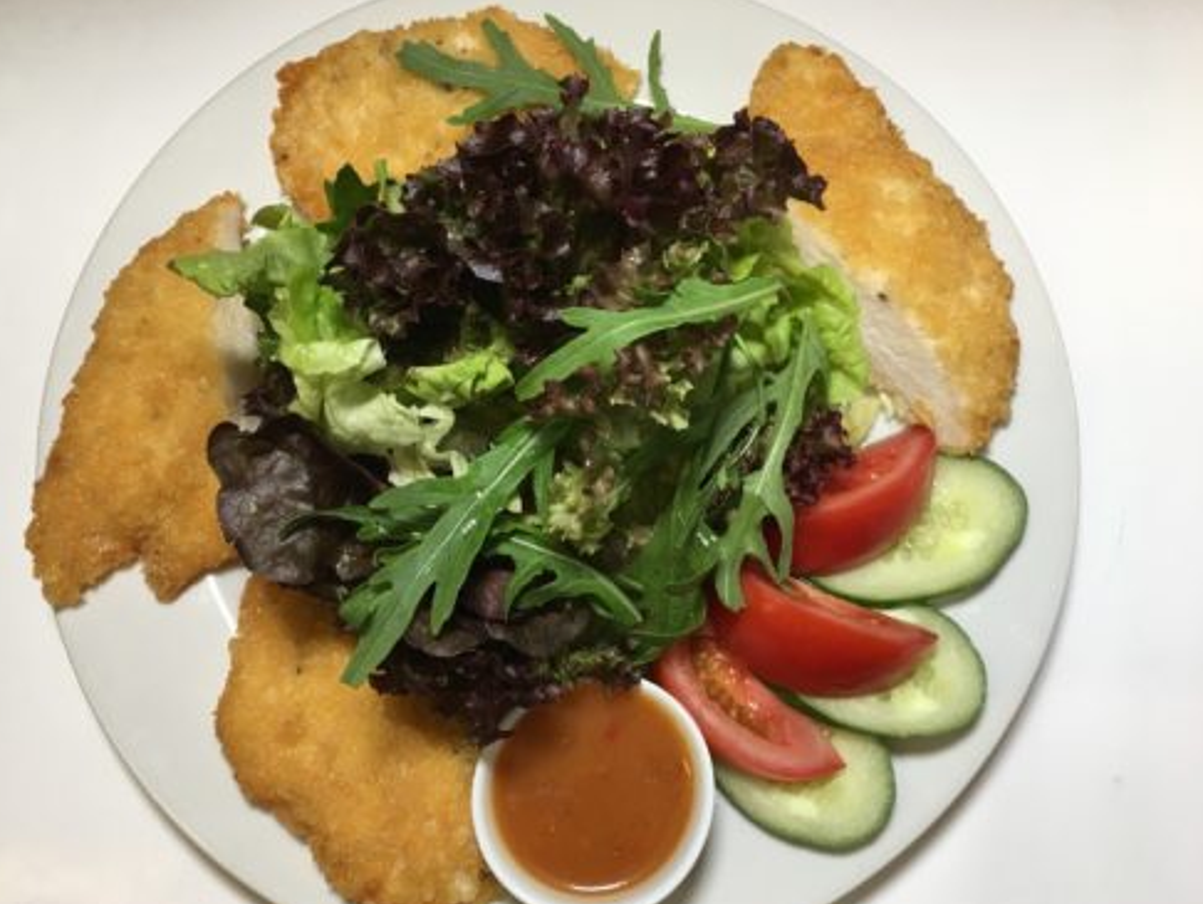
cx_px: 564
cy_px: 473
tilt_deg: -77.7
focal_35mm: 31
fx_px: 1078
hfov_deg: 58.3
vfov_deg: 45.5
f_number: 2.2
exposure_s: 1/33
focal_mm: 4.15
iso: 32
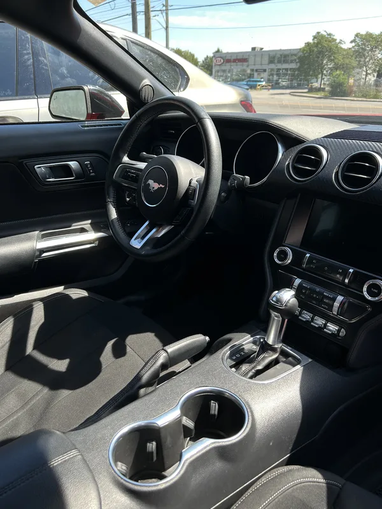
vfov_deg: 67.3
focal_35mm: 26
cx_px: 191
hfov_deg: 53.1
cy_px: 254
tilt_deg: -25.9
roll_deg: +0.0
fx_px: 383
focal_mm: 5.7
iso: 50
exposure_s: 1/259
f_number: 1.5
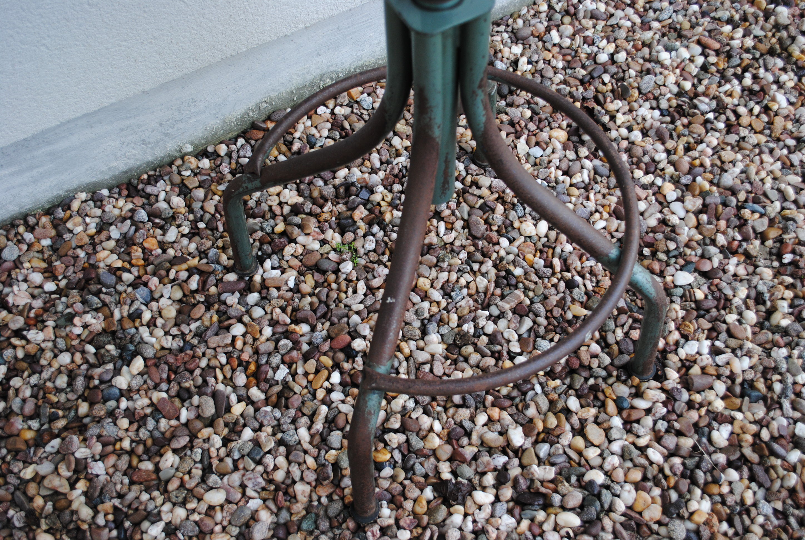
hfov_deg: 49.5
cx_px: 402
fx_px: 874
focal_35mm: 39
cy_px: 270
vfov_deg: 34.4
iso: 200
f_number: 4.5
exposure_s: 1/80
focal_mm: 26
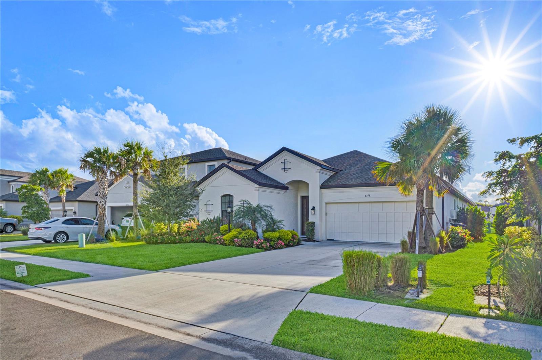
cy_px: 180
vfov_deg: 56.1
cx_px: 271
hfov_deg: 77.4
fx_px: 339
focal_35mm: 22
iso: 100
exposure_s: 1/100
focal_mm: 15
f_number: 16
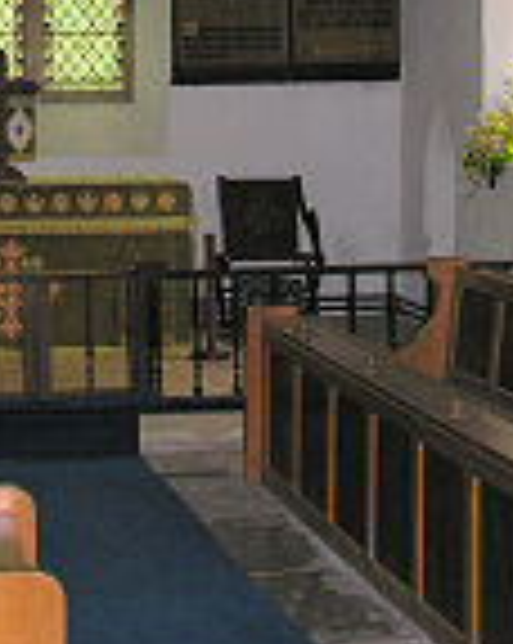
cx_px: 88
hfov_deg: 13.9
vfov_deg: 17.0
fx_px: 2092
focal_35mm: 110
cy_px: -27
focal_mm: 8.9
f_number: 2.8
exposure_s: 1/60.1
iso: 141
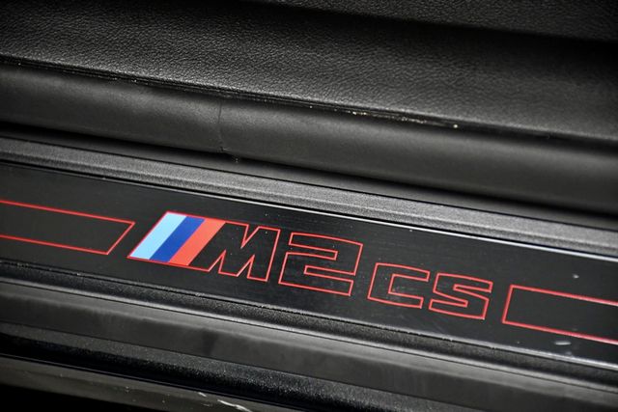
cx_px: 309
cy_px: 206
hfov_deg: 9.8
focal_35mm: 210
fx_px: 3606
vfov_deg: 6.5
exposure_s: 1/160
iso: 2500
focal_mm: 140
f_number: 5.6
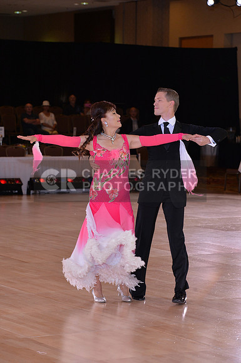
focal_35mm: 125
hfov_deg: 10.9
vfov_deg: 16.4
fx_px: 1259
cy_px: 182
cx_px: 120
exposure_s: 1/250
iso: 1600
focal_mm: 125
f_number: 5.6
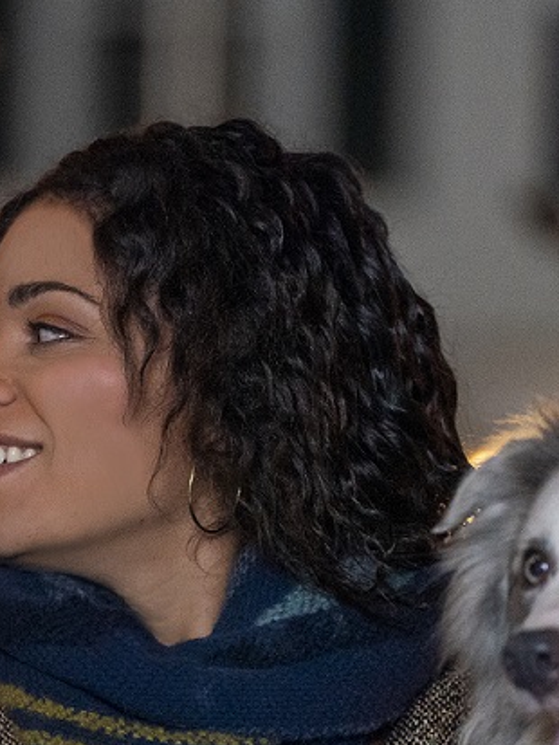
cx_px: 124
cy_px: 621
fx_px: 9447
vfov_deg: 4.5
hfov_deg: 3.4
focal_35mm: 439
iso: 6400
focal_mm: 156
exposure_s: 1/320
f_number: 2.8
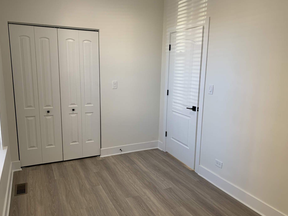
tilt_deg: -10.2
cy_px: 108
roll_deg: -0.4
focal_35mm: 27
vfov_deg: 51.3
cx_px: 145
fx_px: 225
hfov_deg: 65.3
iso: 80
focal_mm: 4.25
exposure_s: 1/121
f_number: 1.8
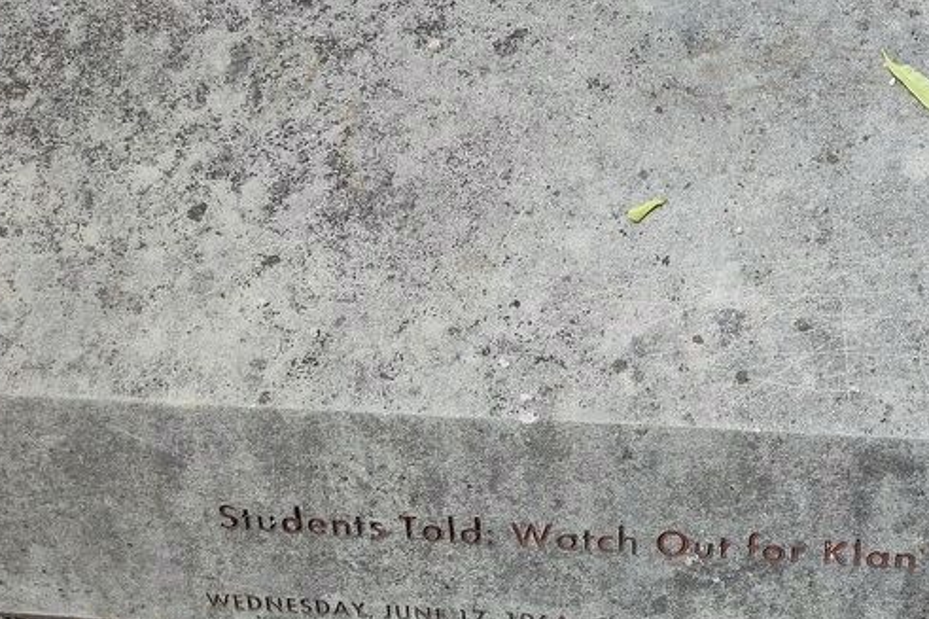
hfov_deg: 48.1
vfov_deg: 34.1
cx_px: 668
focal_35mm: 39
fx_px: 1006
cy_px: 354
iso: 100
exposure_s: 1/912
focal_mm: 5.56
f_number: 1.8
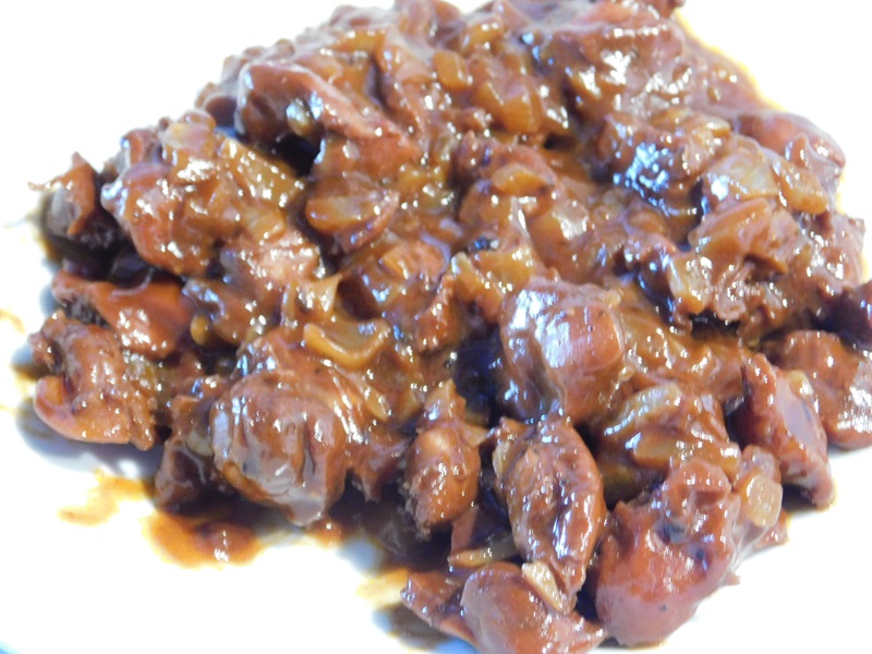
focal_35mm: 80
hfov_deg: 24.4
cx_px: 436
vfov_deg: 18.4
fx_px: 2015
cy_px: 327
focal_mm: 14.2
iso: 800
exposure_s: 1/6
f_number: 4.4
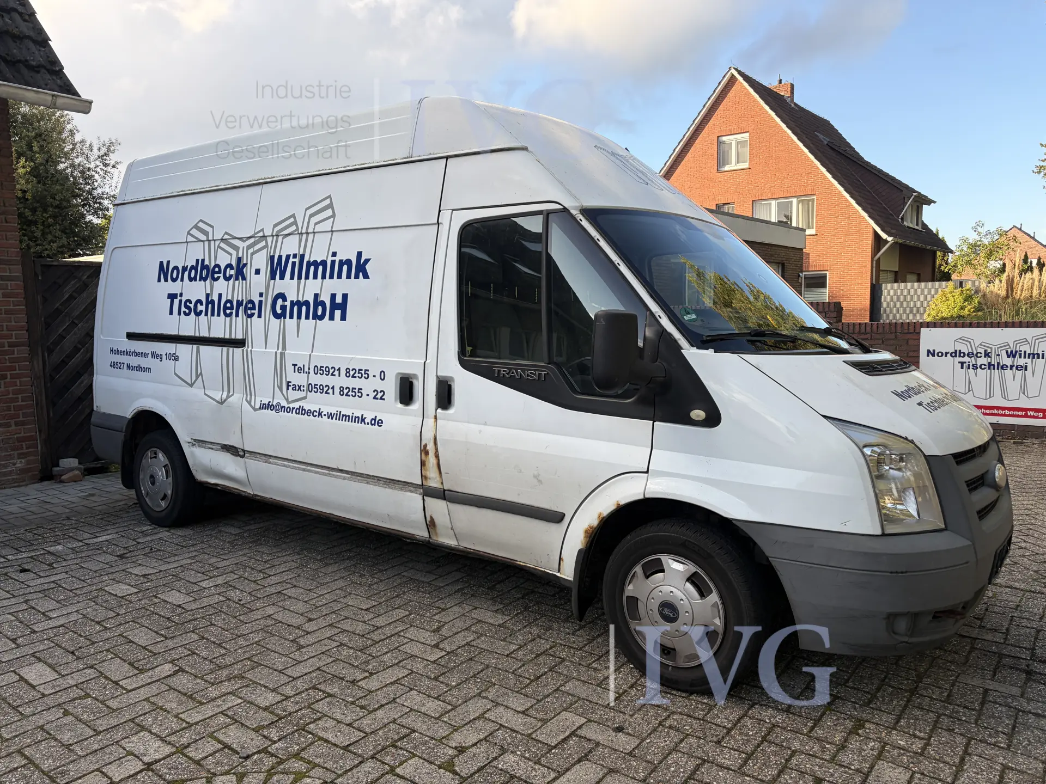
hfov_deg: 67.3
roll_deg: +3.2
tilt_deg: -2.5
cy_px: 392
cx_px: 523
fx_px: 786
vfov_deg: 53.1
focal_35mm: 26
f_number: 1.6
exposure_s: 1/596
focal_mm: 5.96
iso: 50
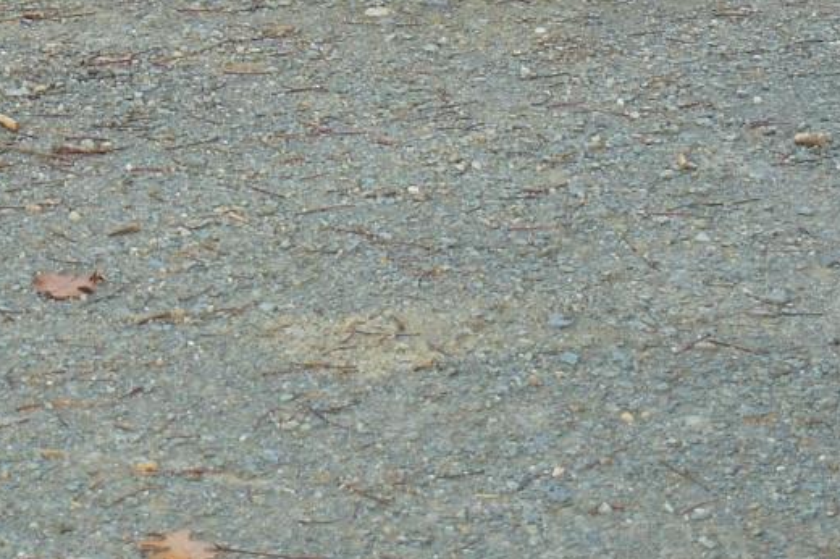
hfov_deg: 10.7
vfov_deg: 7.0
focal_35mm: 182
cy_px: -893
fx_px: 4241
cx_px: -582
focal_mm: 21
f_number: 4.5
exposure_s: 1/200
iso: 100
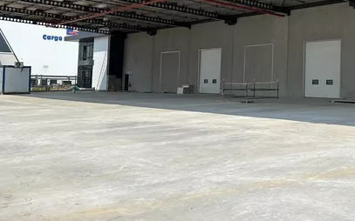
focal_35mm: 50
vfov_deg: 25.4
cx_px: 321
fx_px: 484
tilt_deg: +4.4
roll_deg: -1.3
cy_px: 48
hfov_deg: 37.6
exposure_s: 1/4762
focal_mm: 6.86
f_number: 1.78
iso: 80
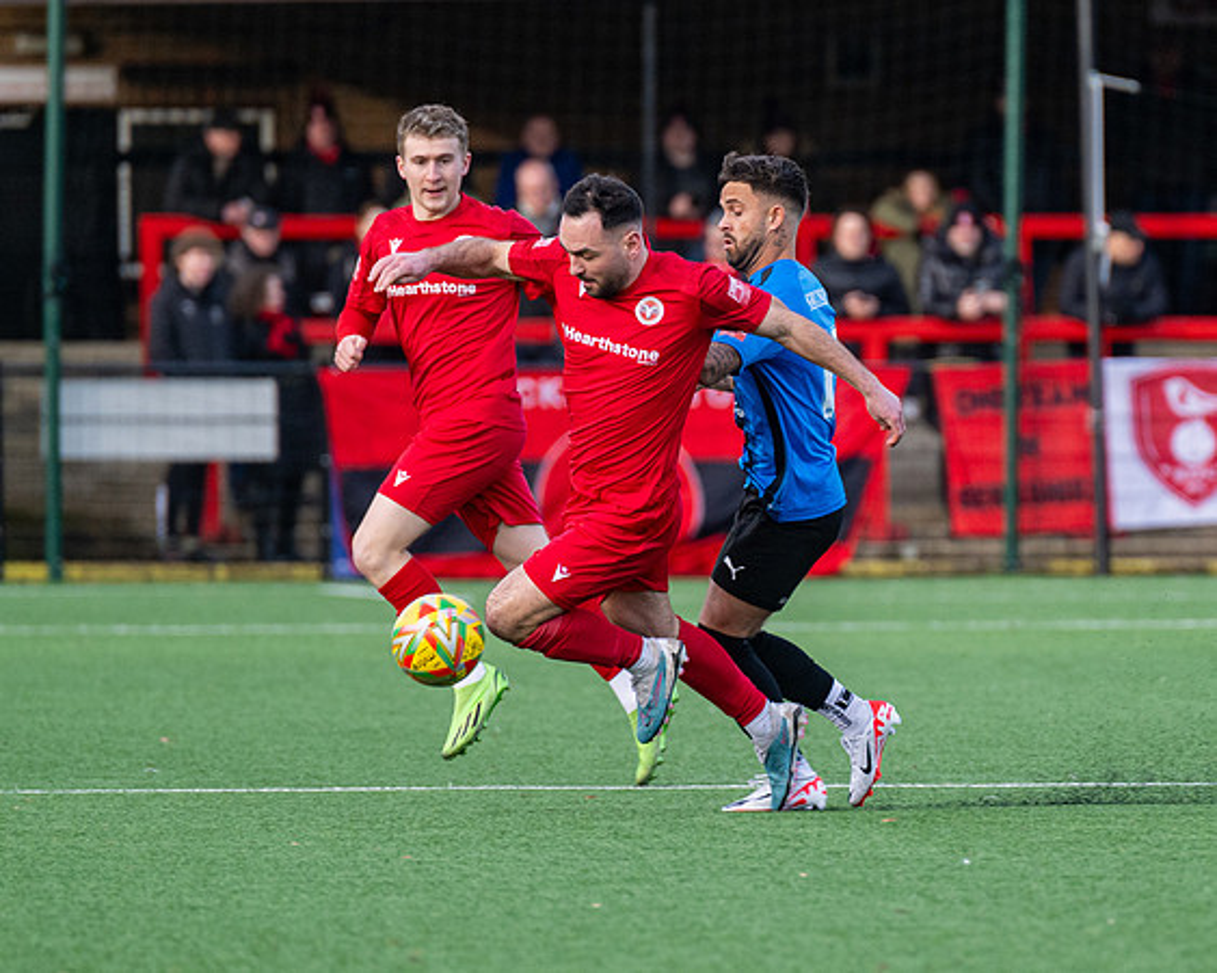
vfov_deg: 2.7
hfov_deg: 3.4
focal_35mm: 577
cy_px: 585
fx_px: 20759
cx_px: 1099
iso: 400
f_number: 4
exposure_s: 1/800
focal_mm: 280
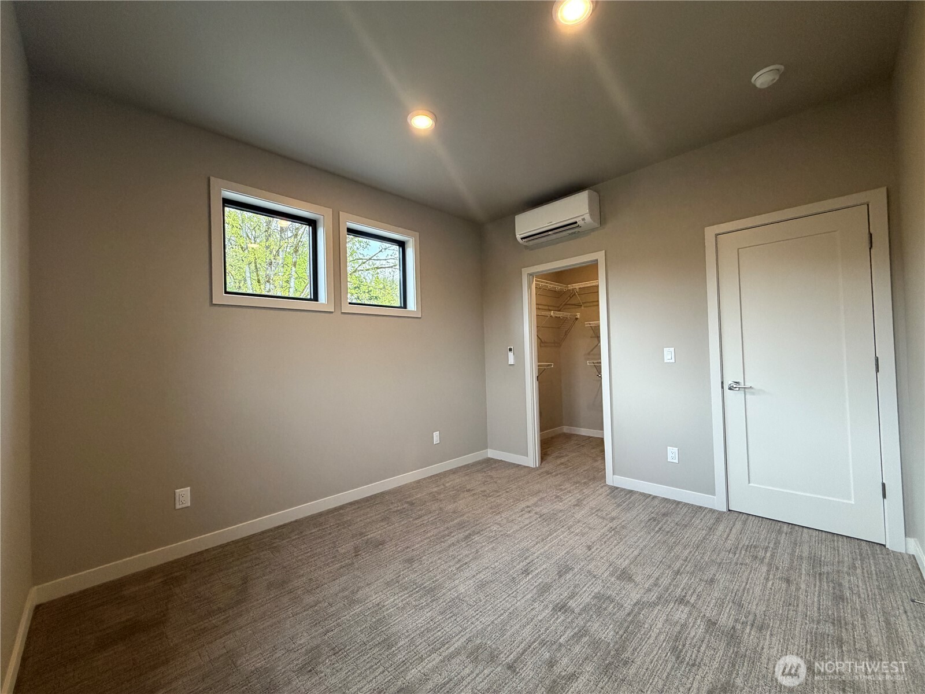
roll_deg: +2.1
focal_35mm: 14
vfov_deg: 85.7
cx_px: 462
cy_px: 347
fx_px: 374
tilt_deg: +1.4
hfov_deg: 102.1
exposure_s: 1/120
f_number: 2.2
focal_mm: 2.22
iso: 320
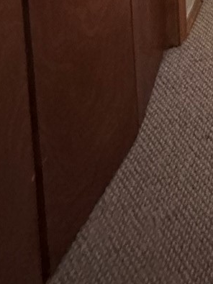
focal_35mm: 68
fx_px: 558
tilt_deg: -5.7
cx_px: 376
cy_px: -301
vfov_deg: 18.0
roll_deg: -0.9
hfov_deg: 17.7
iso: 1000
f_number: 2.2
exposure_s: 1/60
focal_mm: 2.22
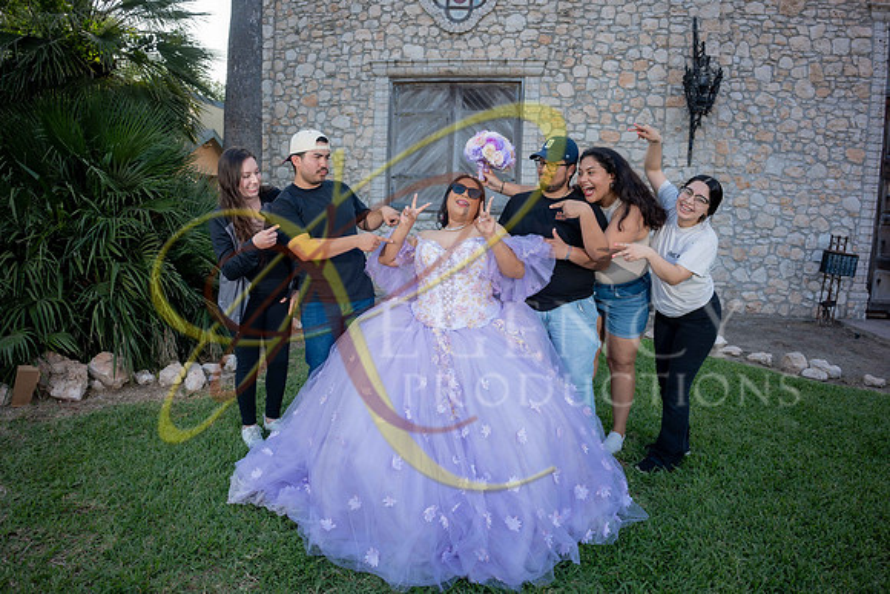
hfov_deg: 84.0
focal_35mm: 20
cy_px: 297
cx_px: 445
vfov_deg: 62.0
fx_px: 495
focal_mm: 20
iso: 125
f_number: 2.8
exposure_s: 1/400
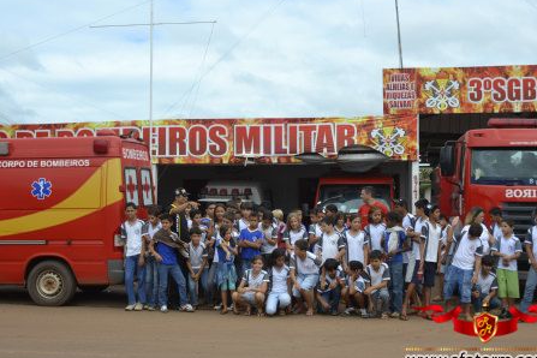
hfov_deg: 41.9
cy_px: 186
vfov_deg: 28.6
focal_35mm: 47
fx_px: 701
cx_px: 280
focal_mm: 28
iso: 400
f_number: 5.6
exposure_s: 1/1600
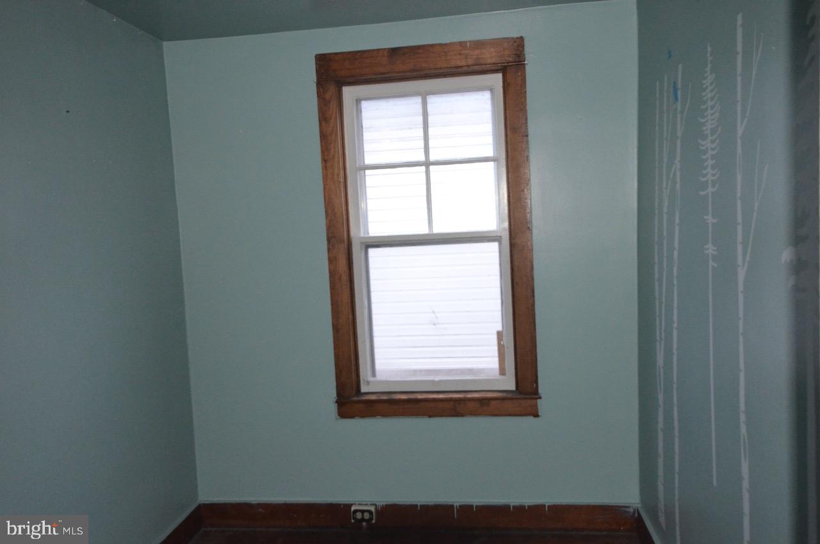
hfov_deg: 62.0
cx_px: 410
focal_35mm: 30
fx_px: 682
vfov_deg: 43.4
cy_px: 272
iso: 3200
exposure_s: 1/60
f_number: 3.5
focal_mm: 20
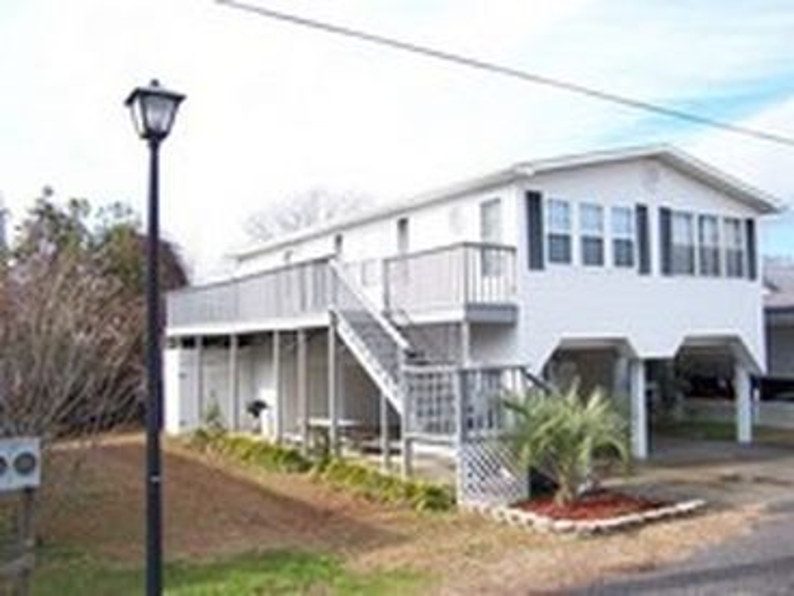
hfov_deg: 55.4
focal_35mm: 33
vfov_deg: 42.9
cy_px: 298
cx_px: 397
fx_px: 757
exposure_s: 1/350
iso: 80
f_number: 3.4
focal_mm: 5.5
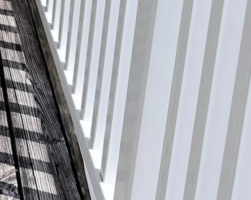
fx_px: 802
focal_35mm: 108
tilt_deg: -11.9
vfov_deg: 12.7
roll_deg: -0.5
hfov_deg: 15.7
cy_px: -180
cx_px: -172
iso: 80
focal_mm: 6.76
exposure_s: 1/9091
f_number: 1.78
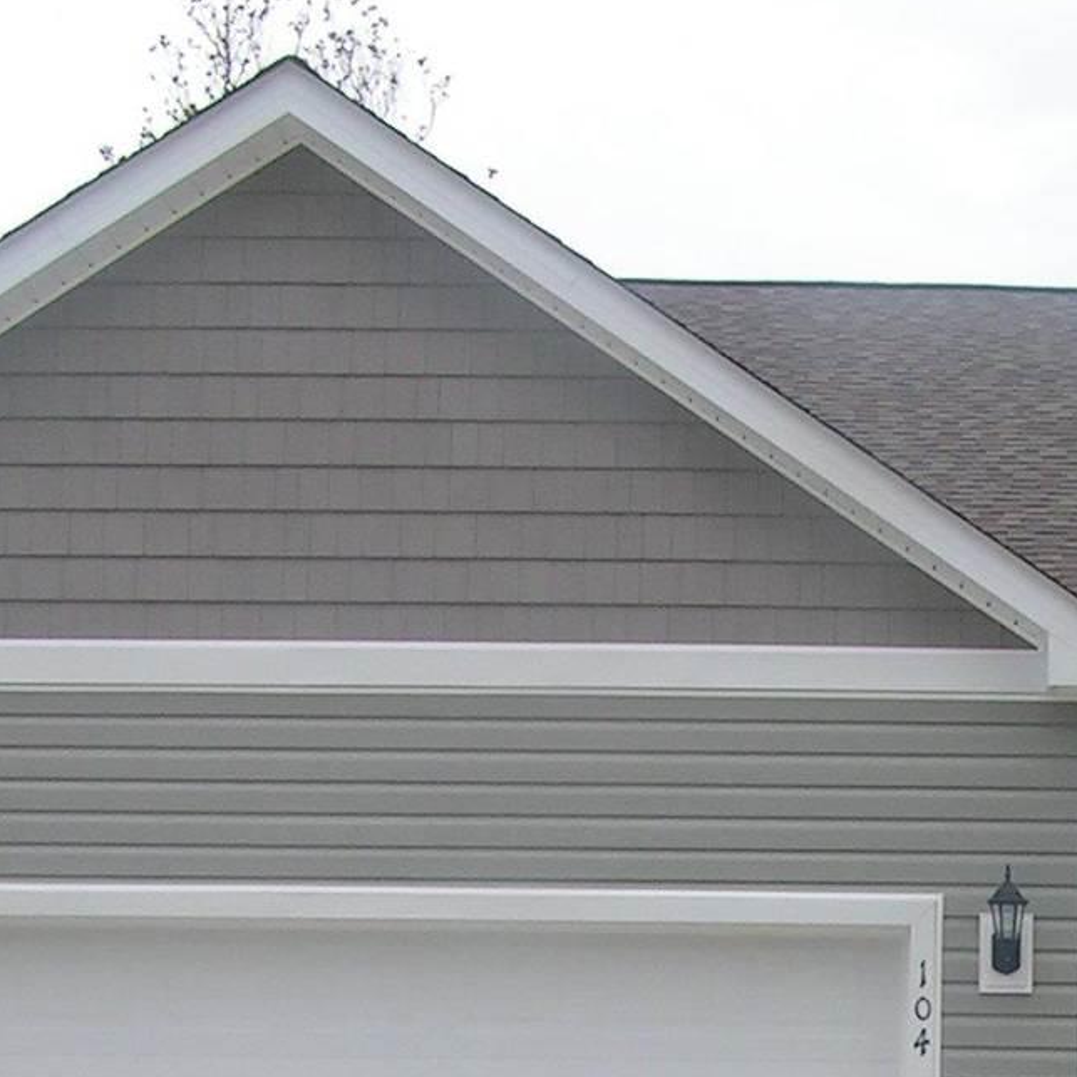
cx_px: 1147
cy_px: 1188
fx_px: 3766
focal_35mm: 107
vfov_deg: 15.8
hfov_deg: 15.9
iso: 50
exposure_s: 1/250
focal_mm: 6.3
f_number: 5.6
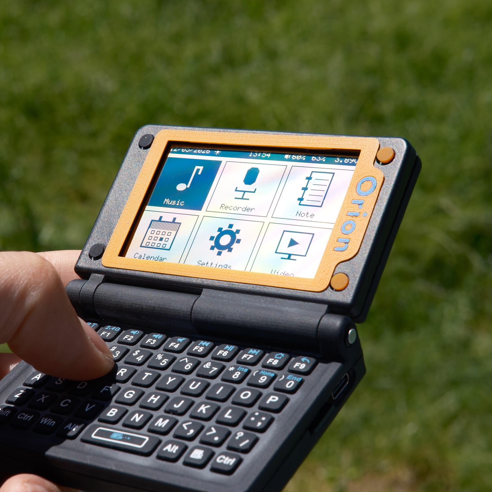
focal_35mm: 72
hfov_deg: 24.0
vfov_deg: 24.0
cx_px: 202
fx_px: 1158
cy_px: 257
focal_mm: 35
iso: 160
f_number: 11
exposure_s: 1/250
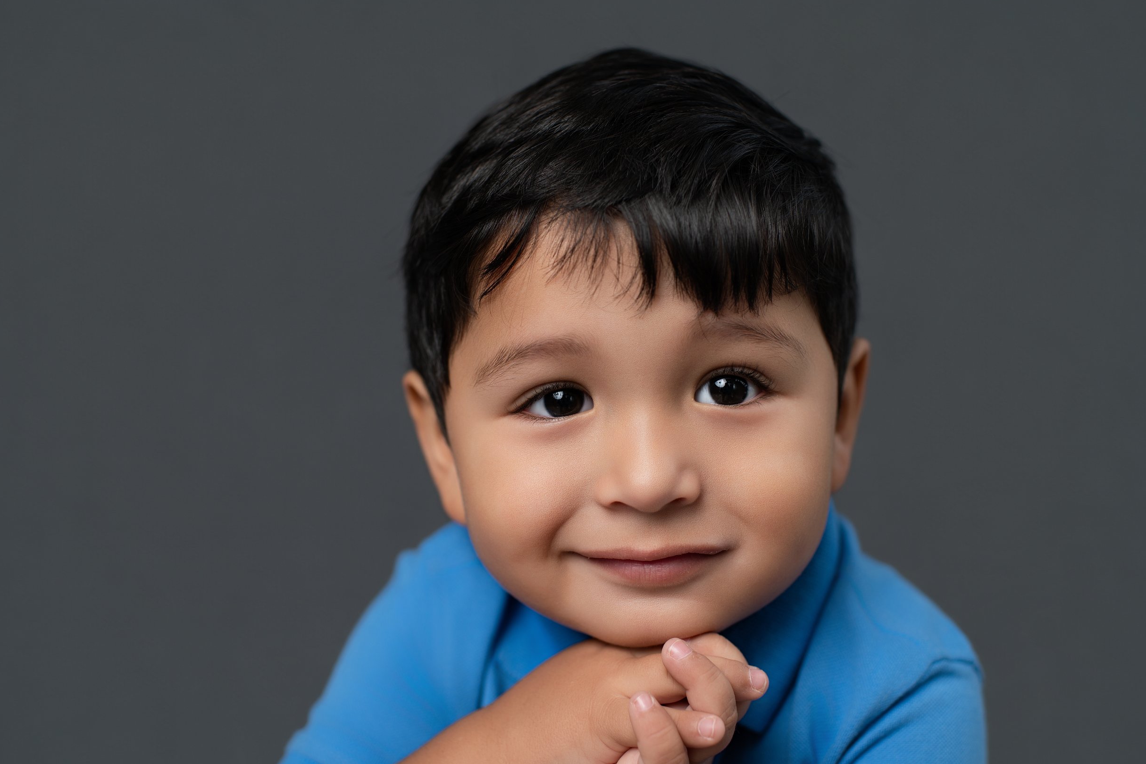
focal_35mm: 36
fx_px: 1146
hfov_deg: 53.1
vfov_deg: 36.9
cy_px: 389
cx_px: 577
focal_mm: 35
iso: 100
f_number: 2.8
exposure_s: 1/200
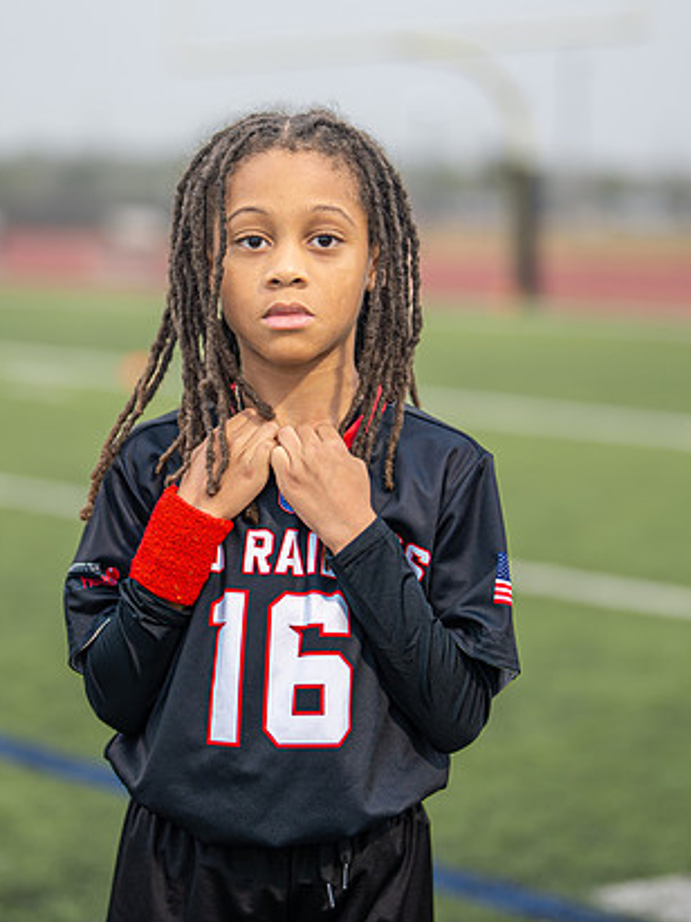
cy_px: 401
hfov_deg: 16.6
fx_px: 2370
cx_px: 309
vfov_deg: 22.0
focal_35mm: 89
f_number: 1.2
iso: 100
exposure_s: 1/500
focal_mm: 50
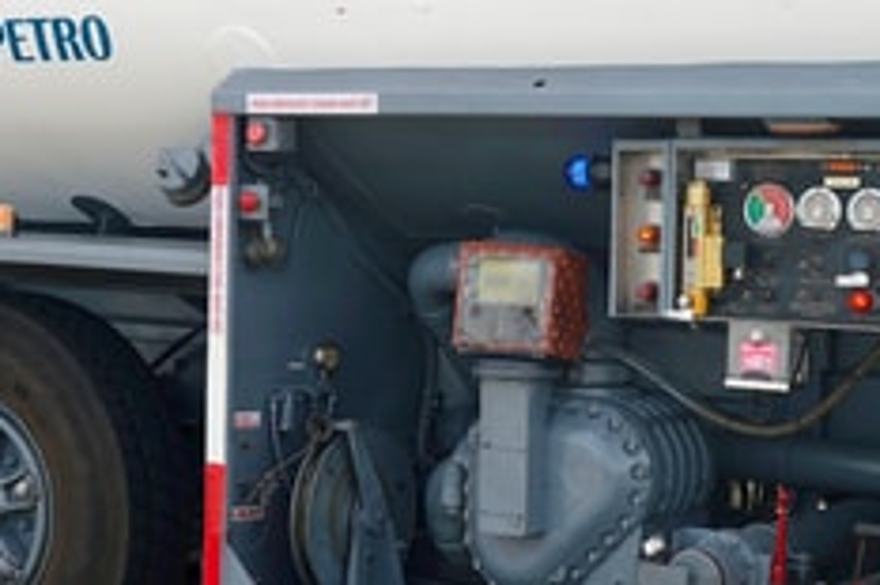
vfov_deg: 14.3
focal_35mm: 95
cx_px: 279
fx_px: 2321
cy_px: 132
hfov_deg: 21.4
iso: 80
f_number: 4
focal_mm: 41
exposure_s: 1/200
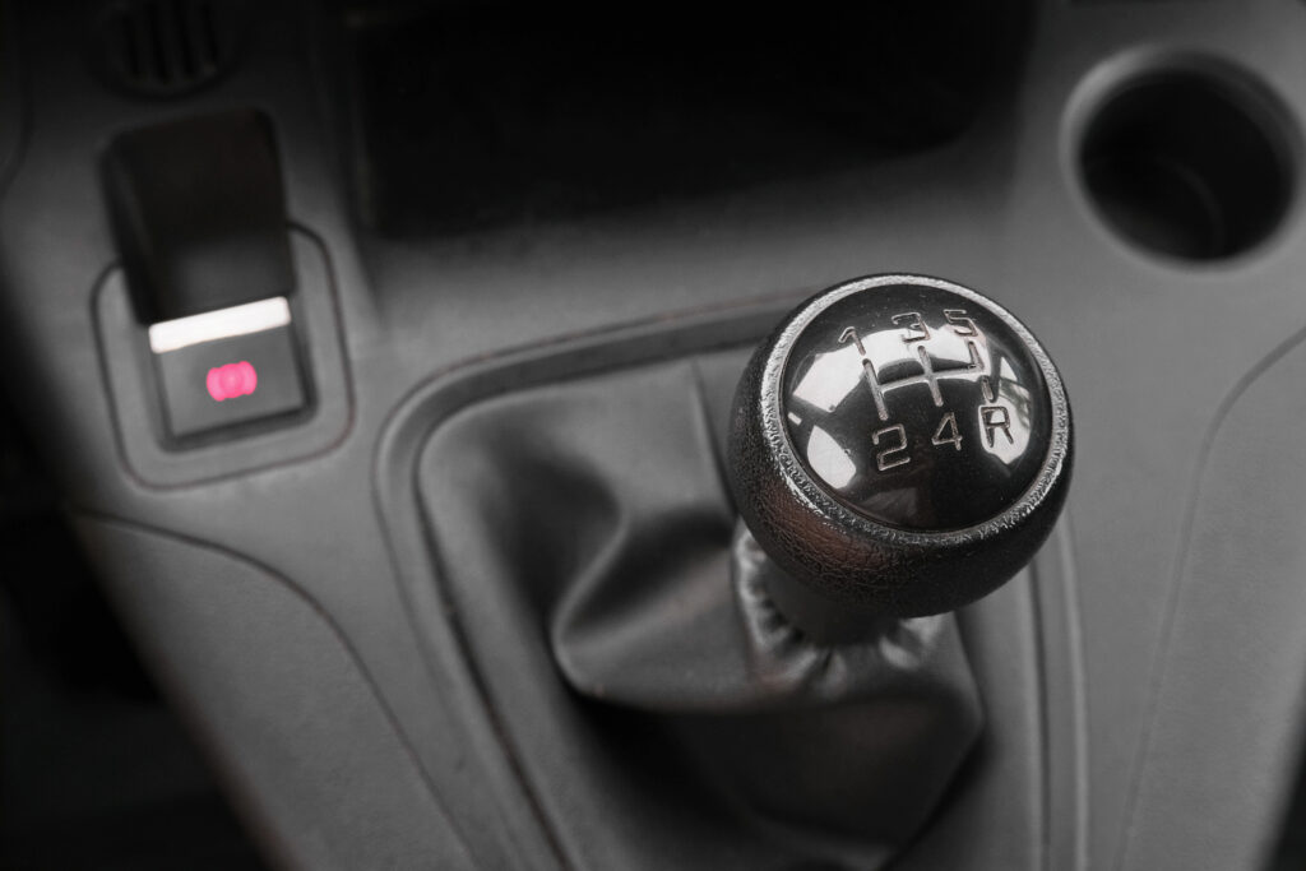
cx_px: 653
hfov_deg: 46.4
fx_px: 1524
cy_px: 436
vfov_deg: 31.9
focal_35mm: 42
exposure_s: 1/125
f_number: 8
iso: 1600
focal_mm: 28
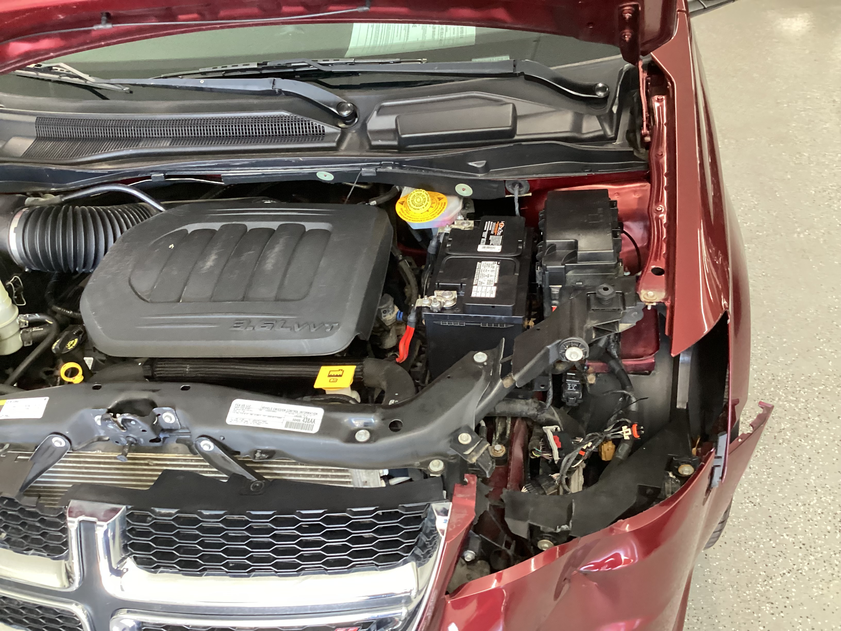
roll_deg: +9.0
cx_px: 420
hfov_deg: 58.4
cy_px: 316
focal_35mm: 31
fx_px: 753
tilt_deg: -36.2
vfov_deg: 45.4
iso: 400
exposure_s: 1/50
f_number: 2.4
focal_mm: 3.3
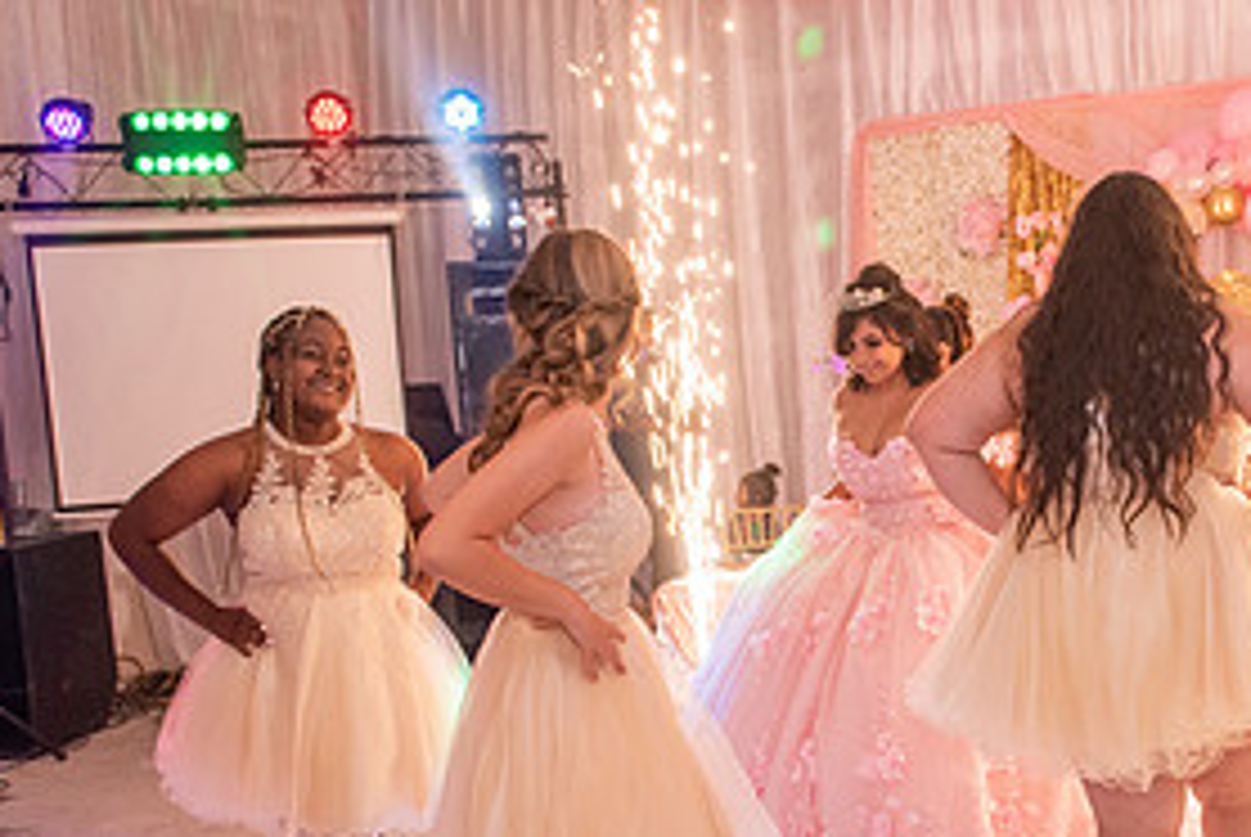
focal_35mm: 50
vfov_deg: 26.6
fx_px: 1739
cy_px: 655
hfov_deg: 38.1
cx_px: 994
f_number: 4
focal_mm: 24
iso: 1250
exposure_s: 1/160
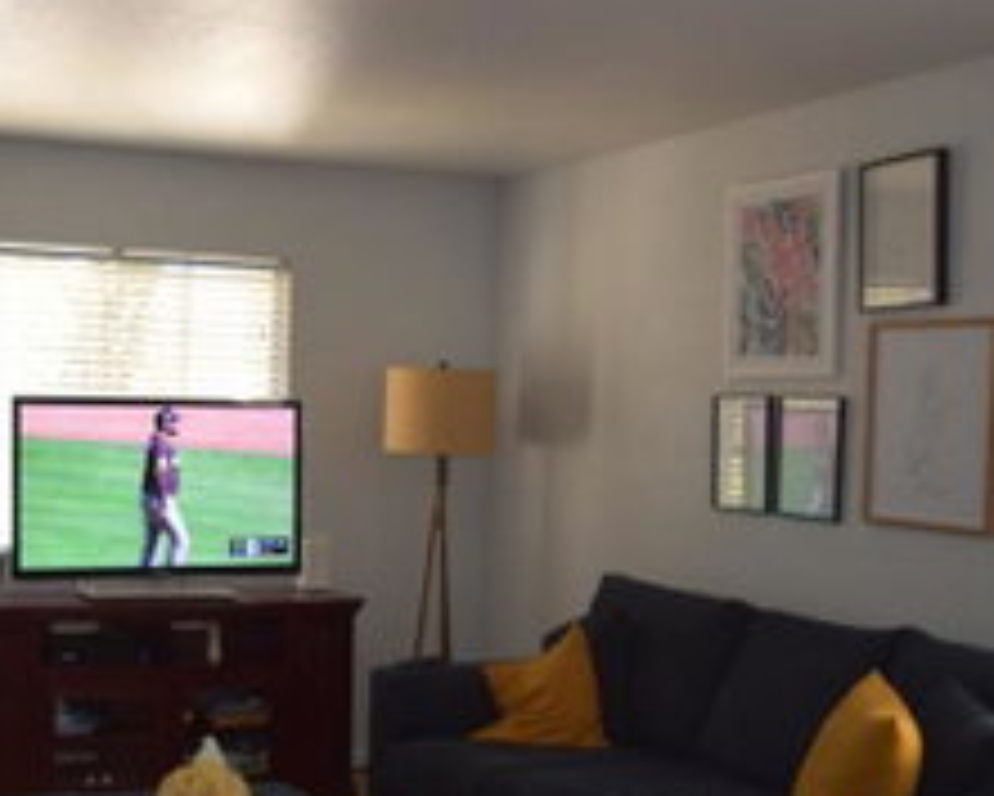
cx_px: 349
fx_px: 1619
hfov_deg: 33.9
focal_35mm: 55
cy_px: 495
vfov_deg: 27.5
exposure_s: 1/50
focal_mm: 18
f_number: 3.5
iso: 400
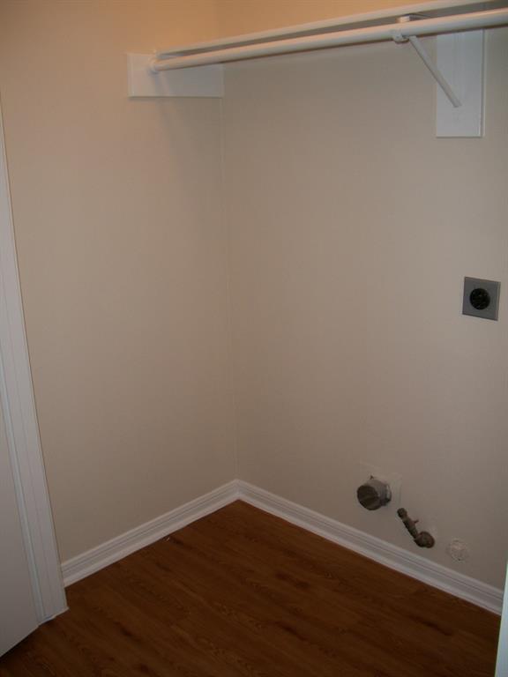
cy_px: 338
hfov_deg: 40.7
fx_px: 685
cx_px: 254
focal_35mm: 35
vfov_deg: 52.6
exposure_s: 1/30
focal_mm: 6.3
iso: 80
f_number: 3.1
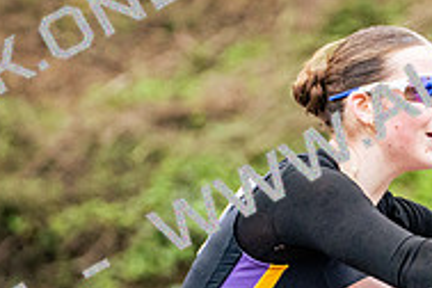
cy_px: 257
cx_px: 430
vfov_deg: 1.7
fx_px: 9743
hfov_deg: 2.5
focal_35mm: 812
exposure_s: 1/2000
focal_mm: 264
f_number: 6.3
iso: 6400
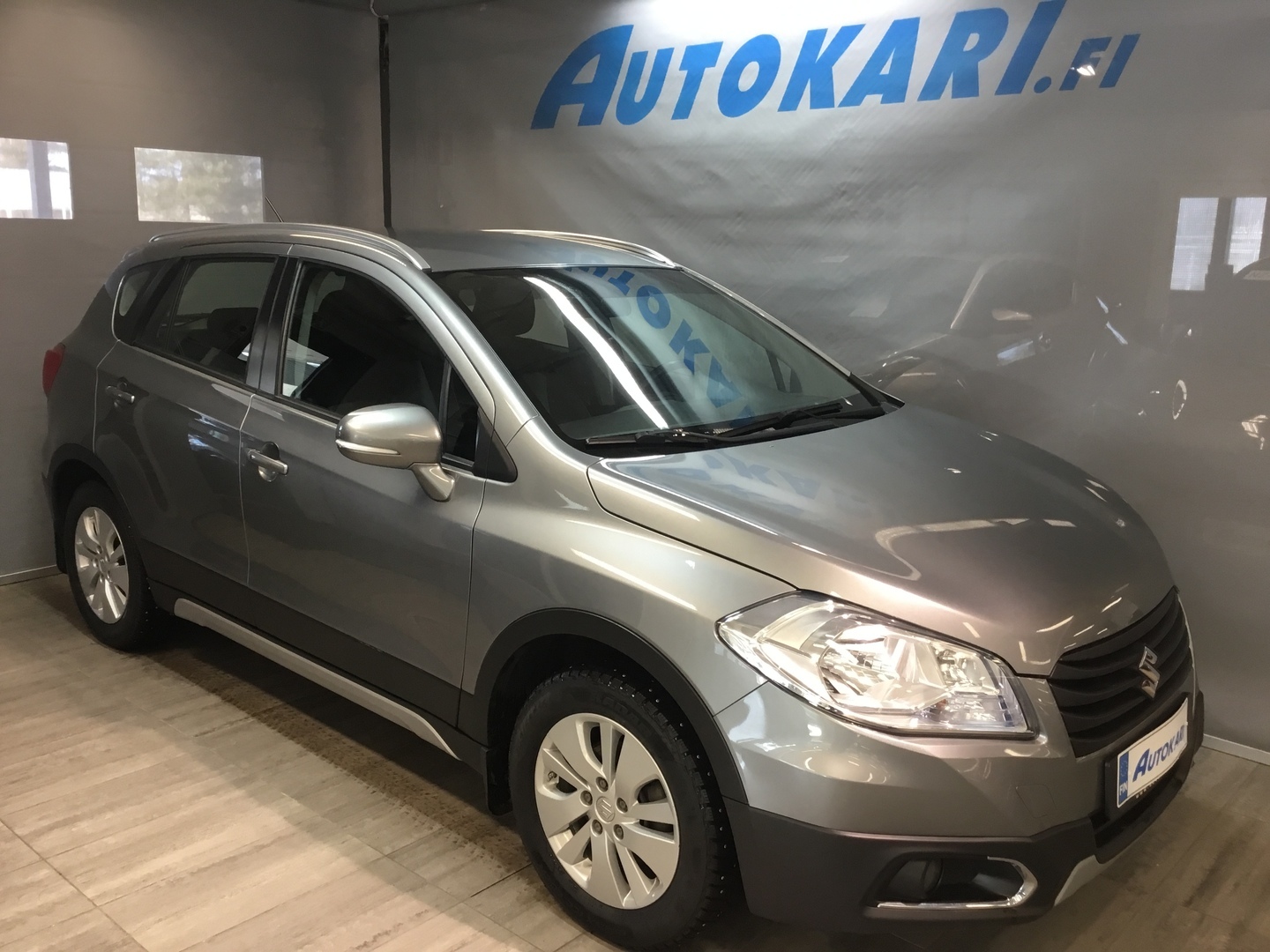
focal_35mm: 31
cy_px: 476
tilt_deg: -13.0
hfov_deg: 58.4
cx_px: 635
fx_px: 1137
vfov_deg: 45.4
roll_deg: -0.4
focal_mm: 3.3
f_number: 2.4
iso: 64
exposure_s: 1/33
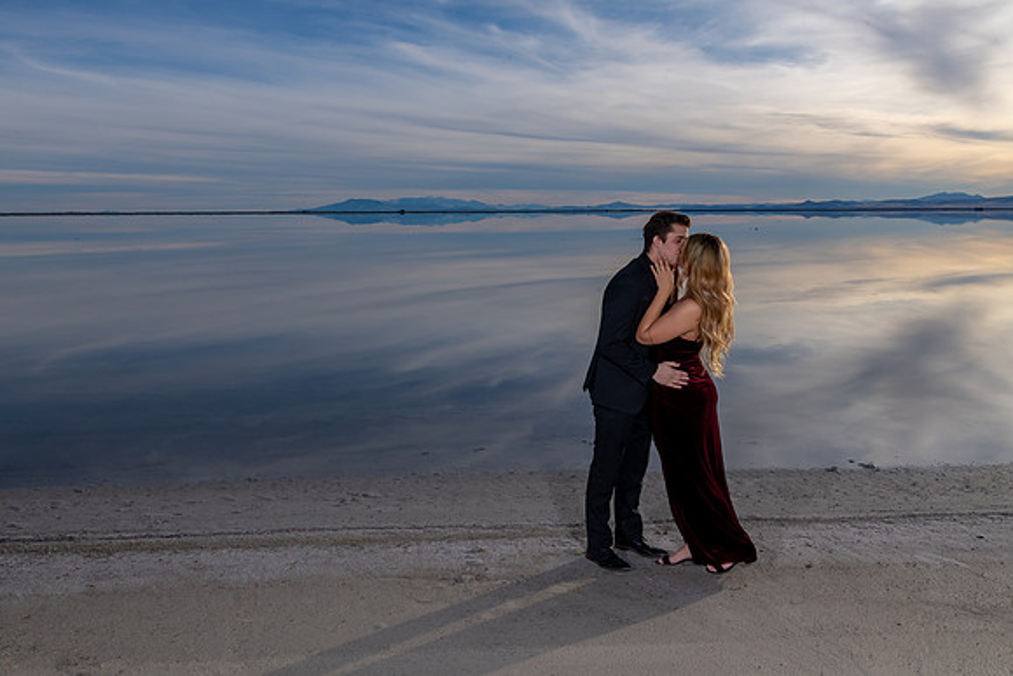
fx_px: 913
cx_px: 484
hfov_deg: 58.0
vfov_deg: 40.6
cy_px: 355
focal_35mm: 32
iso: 200
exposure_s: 1/200
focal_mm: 30
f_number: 16
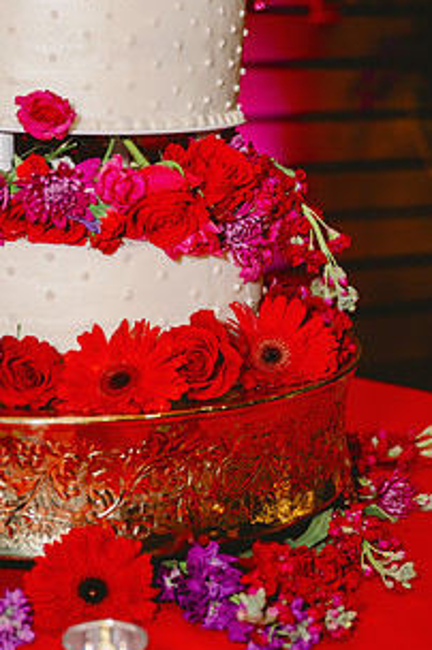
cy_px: 372
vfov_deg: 26.3
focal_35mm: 77
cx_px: 217
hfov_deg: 17.7
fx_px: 1389
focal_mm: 52
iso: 1600
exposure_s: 1/125
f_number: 2.8
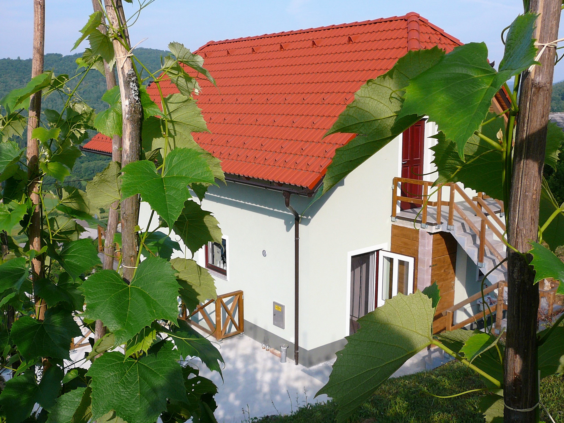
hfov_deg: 52.6
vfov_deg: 40.7
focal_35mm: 35
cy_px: 212
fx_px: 570
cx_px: 282
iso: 80
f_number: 5
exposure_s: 1/400
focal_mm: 5.2
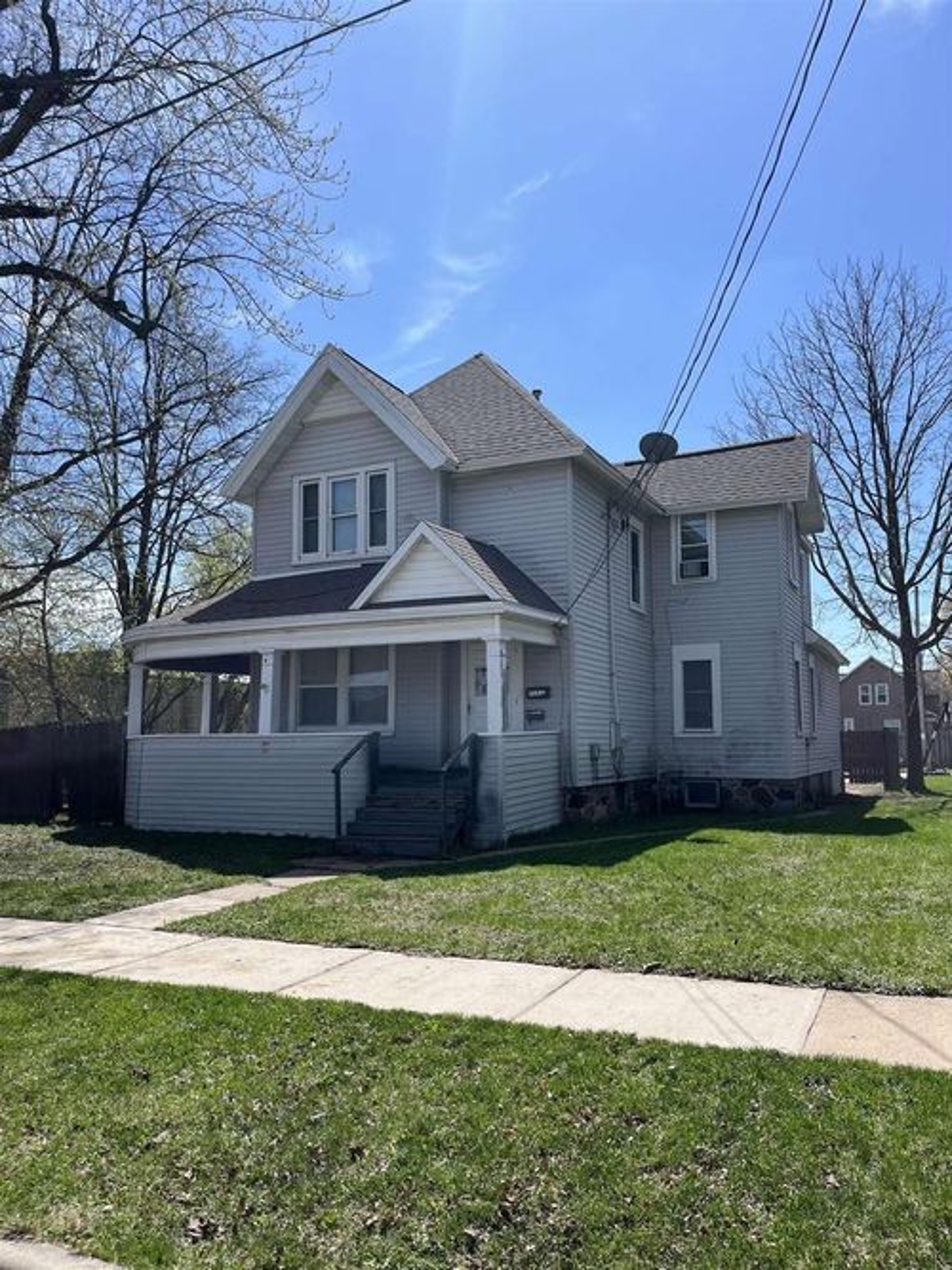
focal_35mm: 26
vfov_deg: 67.3
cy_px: 635
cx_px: 476
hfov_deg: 53.0
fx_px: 954
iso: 50
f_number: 1.6
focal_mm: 5.1
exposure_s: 1/3745
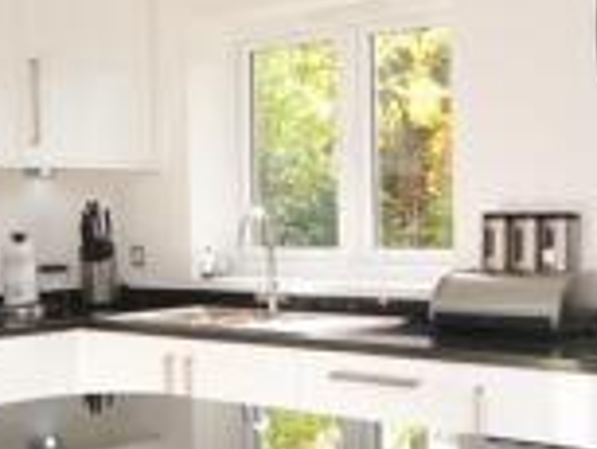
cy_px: 191
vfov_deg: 21.6
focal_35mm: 68
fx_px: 1175
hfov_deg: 28.3
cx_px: 410
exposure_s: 1/80
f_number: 4.5
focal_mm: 11
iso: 200
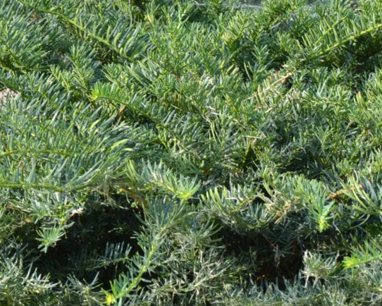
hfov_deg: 5.6
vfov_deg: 4.5
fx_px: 3911
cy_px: 118
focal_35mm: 346
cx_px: 251
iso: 125
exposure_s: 1/125
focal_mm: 65
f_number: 5.6
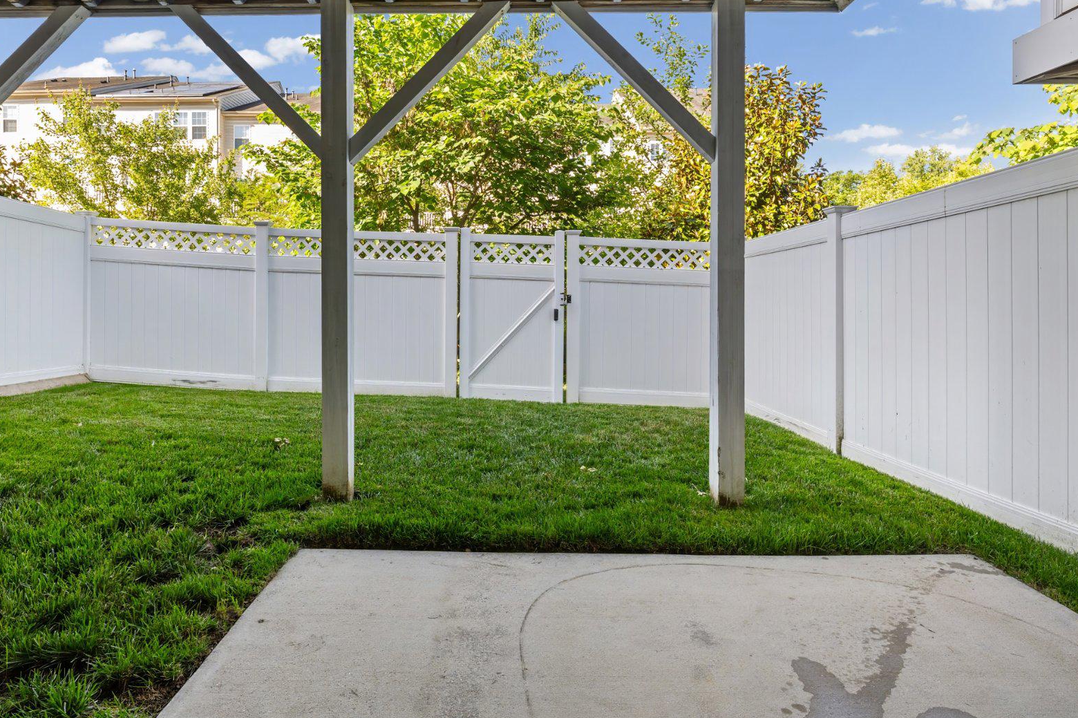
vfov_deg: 58.8
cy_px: 277
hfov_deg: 81.0
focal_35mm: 21
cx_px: 490
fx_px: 629
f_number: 8
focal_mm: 16
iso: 500
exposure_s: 1/125
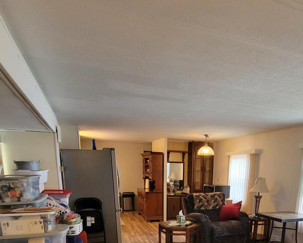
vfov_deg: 49.5
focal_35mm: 25
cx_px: 191
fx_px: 224
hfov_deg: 67.0
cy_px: 226
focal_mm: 2.2
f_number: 2.2
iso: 400
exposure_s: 1/60
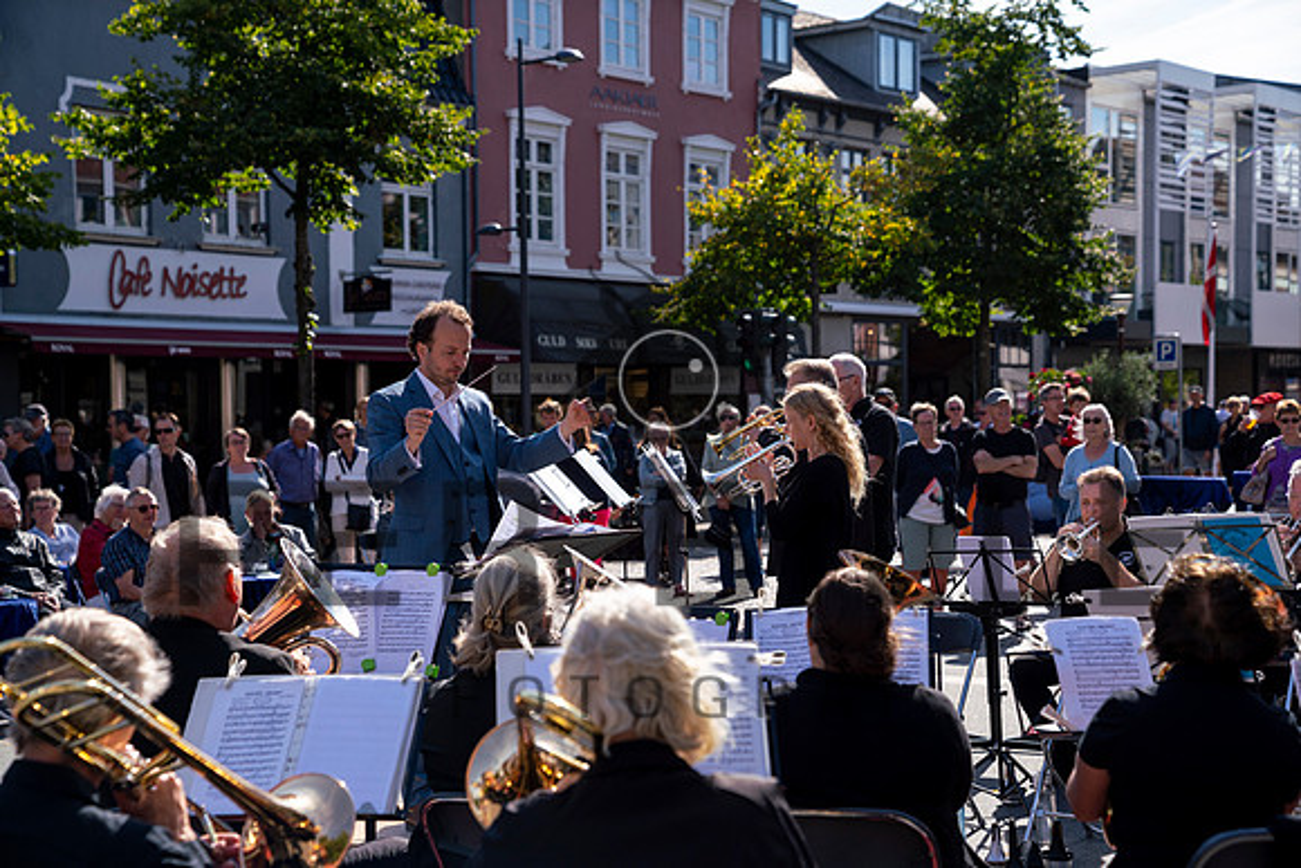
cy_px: 434
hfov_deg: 33.9
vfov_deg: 23.0
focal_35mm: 59
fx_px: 2133
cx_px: 650
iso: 125
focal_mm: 59
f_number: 3.5
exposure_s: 1/1250
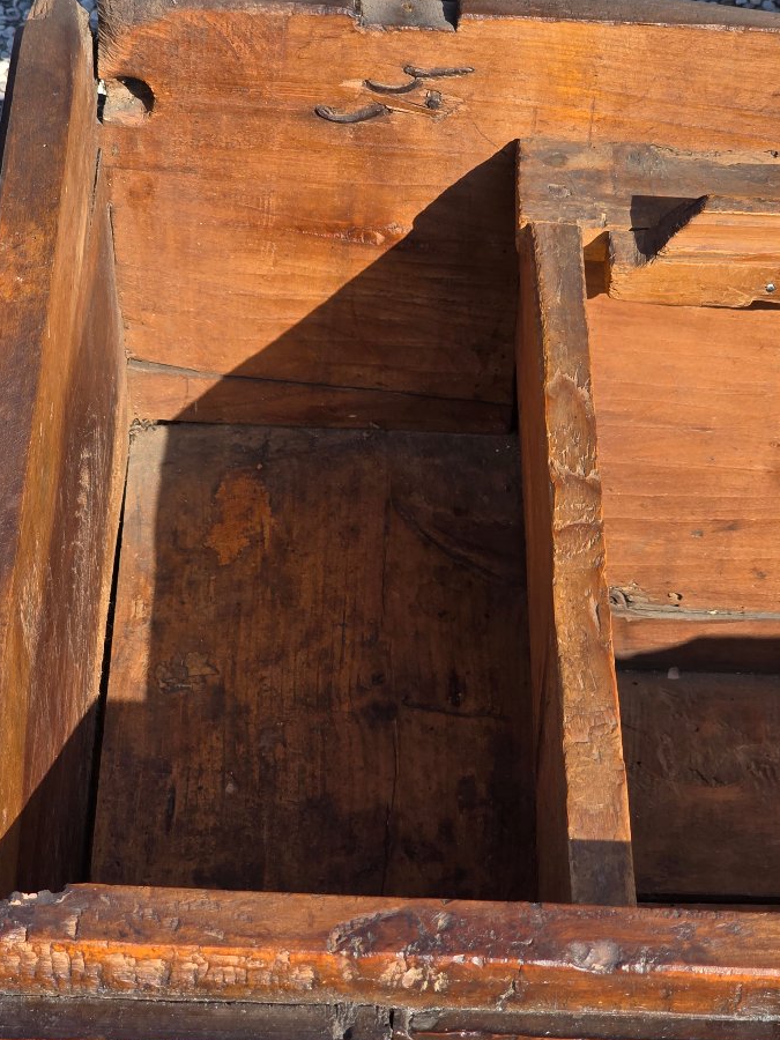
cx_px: 440
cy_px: 503
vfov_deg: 21.3
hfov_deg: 16.1
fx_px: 2764
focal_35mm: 92
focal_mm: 7.9
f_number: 2.4
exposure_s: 1/924
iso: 50
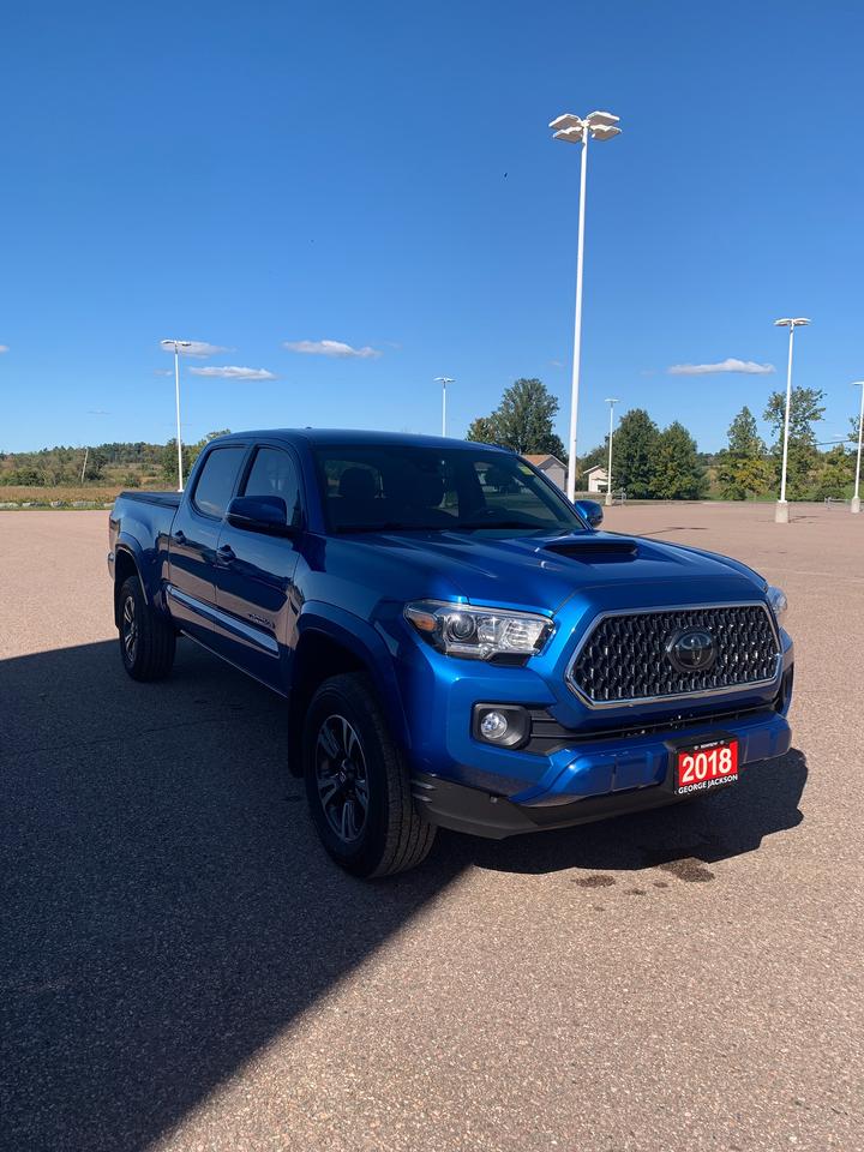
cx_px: 432
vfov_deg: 67.3
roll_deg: -1.3
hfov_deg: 53.1
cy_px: 576
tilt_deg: -7.3
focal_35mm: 26
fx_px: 865
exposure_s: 1/1992
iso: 25
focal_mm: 4.25
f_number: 1.8
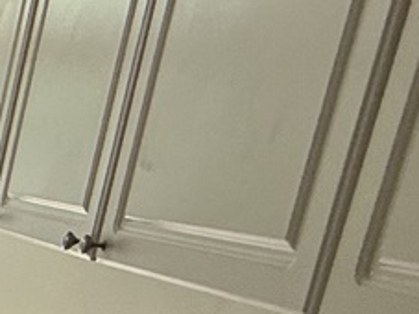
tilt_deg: -12.8
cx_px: -862
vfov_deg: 16.0
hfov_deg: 11.3
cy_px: 373
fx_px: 1077
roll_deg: -1.9
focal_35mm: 89
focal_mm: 2.22
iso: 50
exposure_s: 1/143
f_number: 2.2
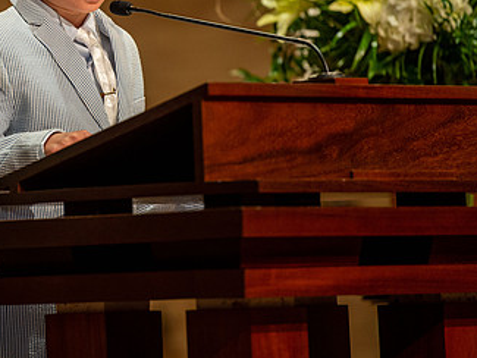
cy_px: 92
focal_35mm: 343
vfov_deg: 4.3
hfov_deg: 5.8
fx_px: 4728
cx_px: 66
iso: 1600
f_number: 2.8
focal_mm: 200
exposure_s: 1/100
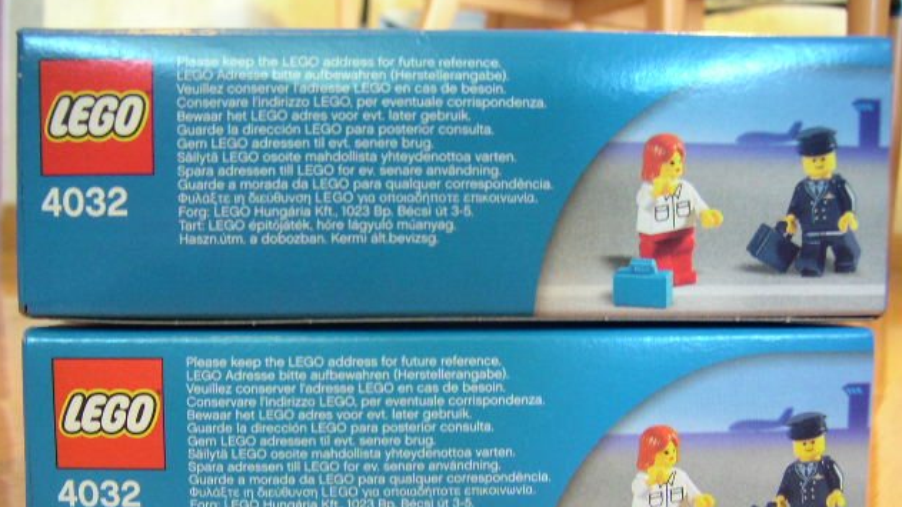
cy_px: 324
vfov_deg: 28.2
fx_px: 1005
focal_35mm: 42
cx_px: 449
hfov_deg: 48.4
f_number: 2.8
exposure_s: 1/3
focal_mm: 6
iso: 100
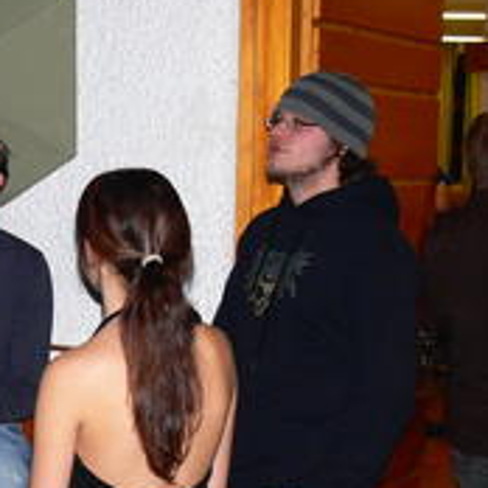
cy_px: 367
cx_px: -135
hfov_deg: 19.2
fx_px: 1340
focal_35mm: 84
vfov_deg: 20.5
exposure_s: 1/30
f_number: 2.8
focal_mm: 7.4
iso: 100
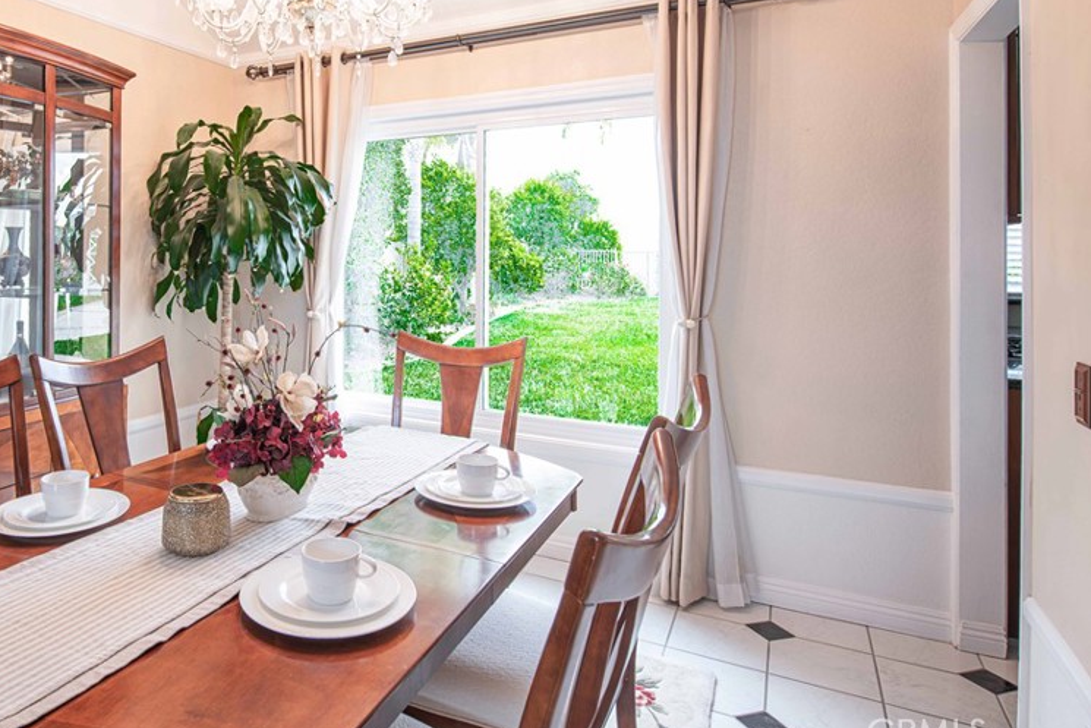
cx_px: 362
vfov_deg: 56.2
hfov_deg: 76.0
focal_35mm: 22
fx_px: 667
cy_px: 253
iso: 200
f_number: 8
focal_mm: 16
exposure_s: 1/13
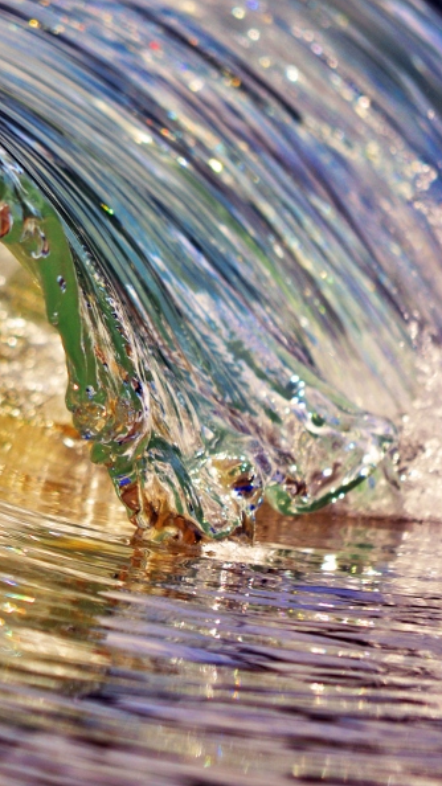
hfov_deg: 1.7
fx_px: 14860
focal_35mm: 713
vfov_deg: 3.0
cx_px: -73
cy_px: 393
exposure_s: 1/2500
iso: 400
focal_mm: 300
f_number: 6.3
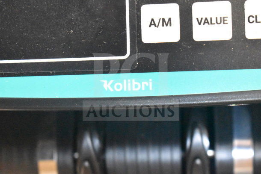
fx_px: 598
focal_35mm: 82
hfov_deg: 24.6
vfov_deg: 16.6
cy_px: 87
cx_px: 130
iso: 16000
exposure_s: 1/100
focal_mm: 55
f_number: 5.6
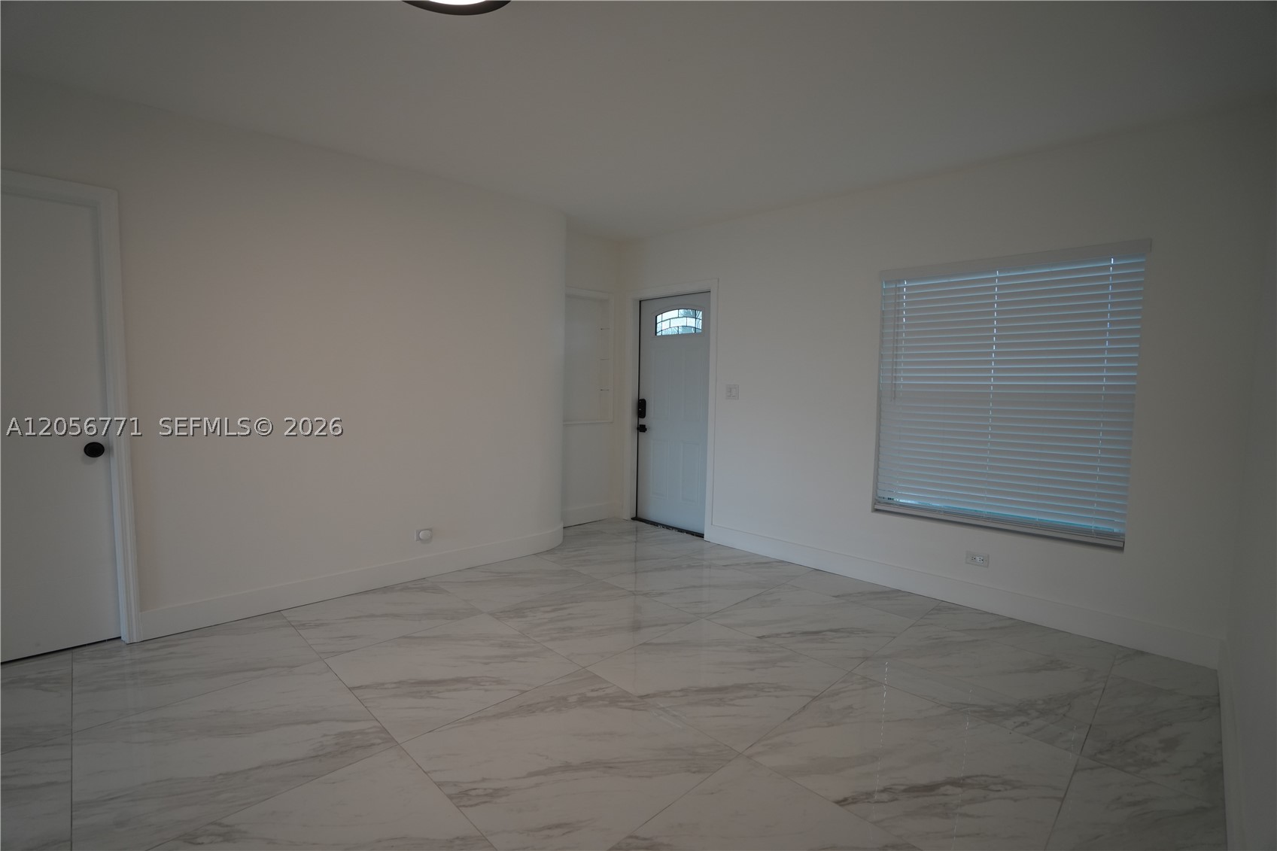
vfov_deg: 73.7
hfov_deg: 96.7
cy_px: 426
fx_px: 567
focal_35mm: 16
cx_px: 638
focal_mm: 16
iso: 640
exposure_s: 1/160
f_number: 4
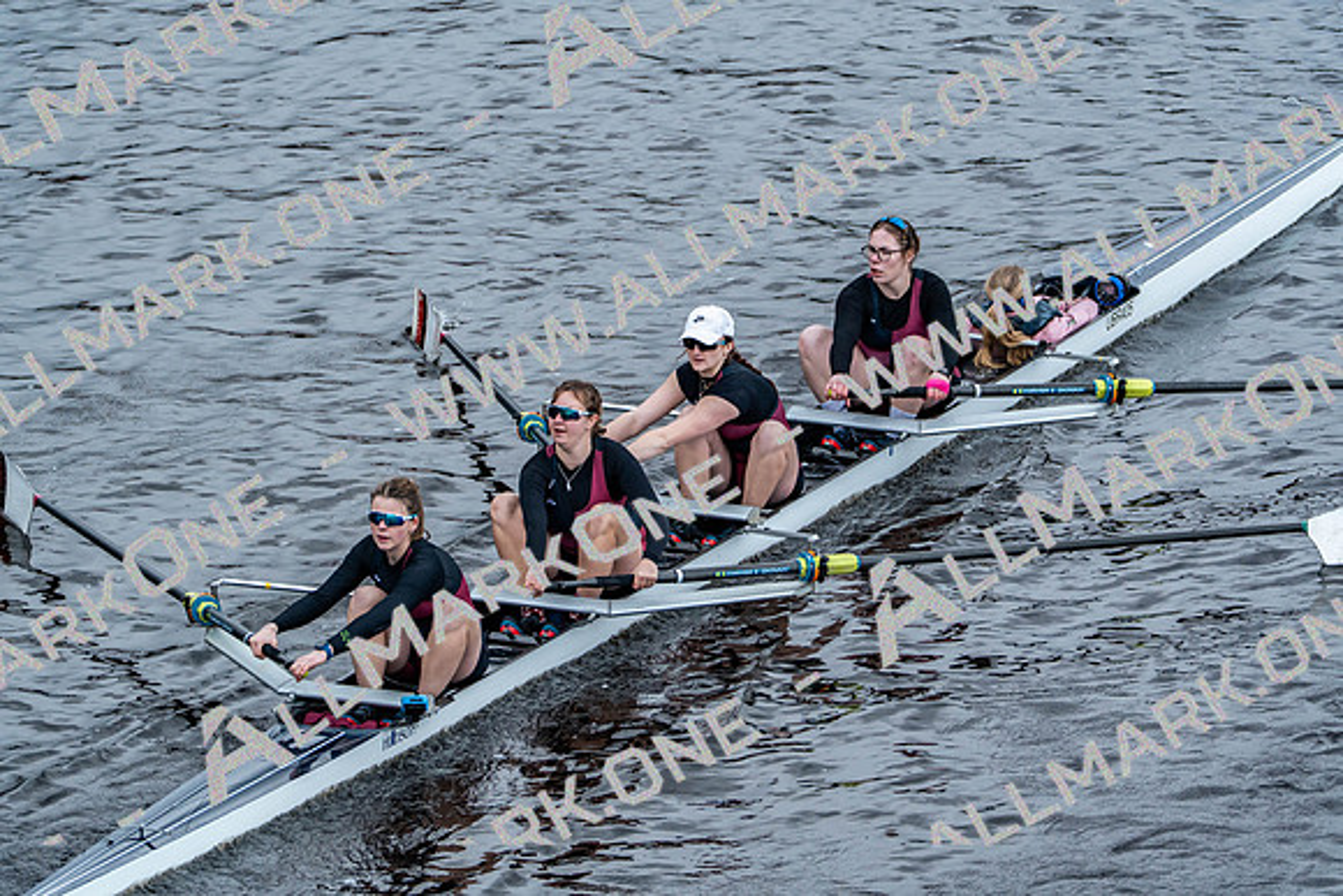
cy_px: 448
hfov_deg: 5.7
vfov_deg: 3.8
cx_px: 672
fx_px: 13395
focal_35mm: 359
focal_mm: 359
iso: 1600
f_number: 6.3
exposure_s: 1/1000
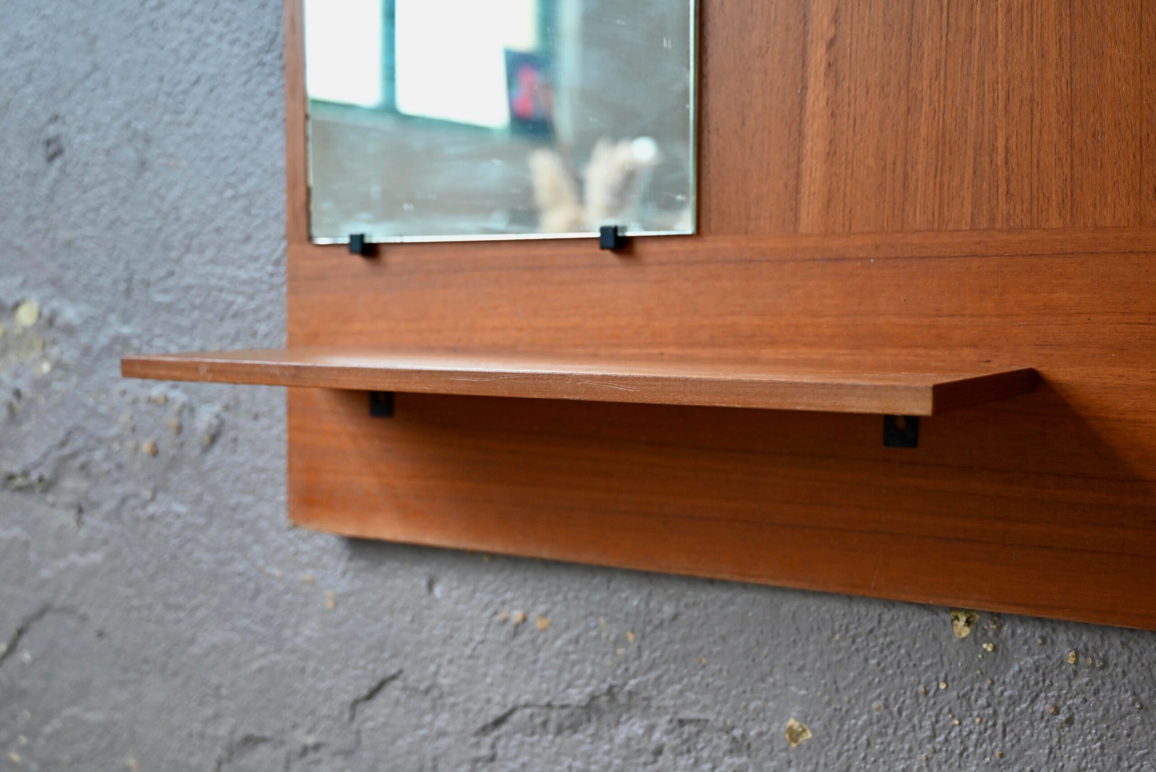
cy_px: 386
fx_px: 1381
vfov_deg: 31.2
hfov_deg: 45.4
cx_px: 578
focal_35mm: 43
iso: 2000
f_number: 4
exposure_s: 1/125
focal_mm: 43
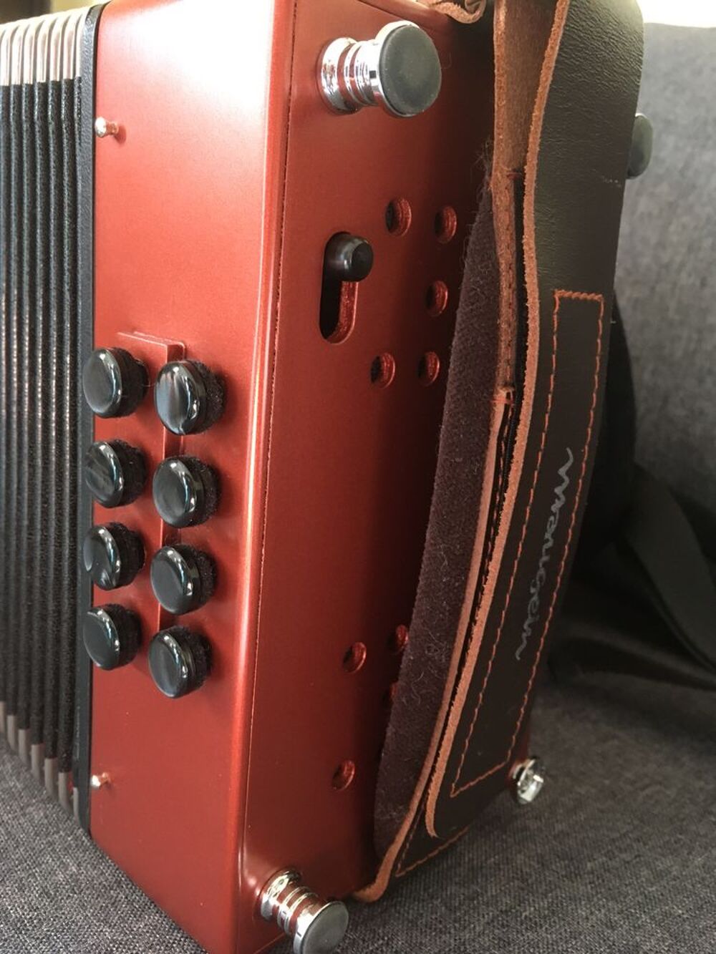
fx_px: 800
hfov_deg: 48.2
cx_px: 358
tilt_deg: -16.0
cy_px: 477
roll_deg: -7.6
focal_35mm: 29
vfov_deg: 61.7
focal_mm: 4.15
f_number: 2.2
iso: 200
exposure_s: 1/33
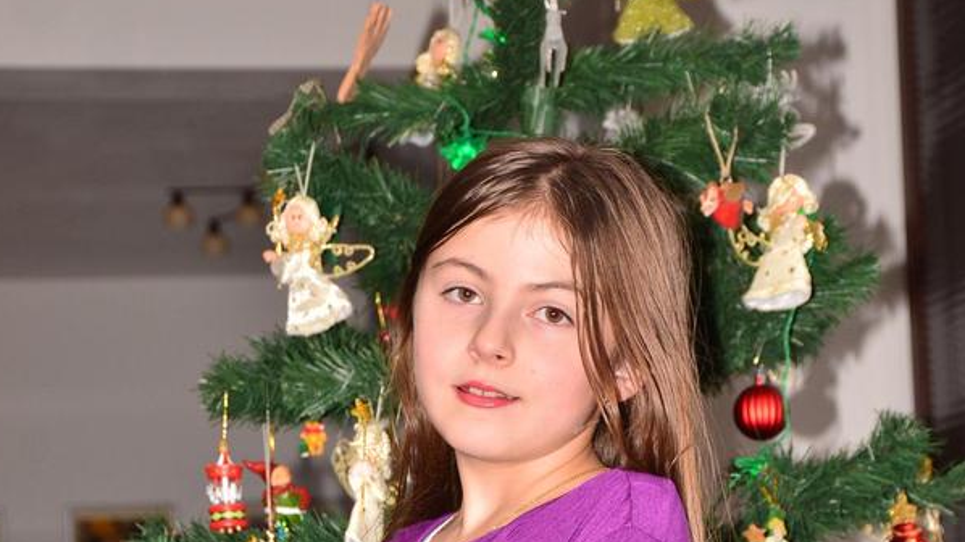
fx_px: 3786
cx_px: 472
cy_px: 535
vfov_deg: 8.2
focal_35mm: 148
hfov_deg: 14.5
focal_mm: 58
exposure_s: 1/60
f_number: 5.6
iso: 200
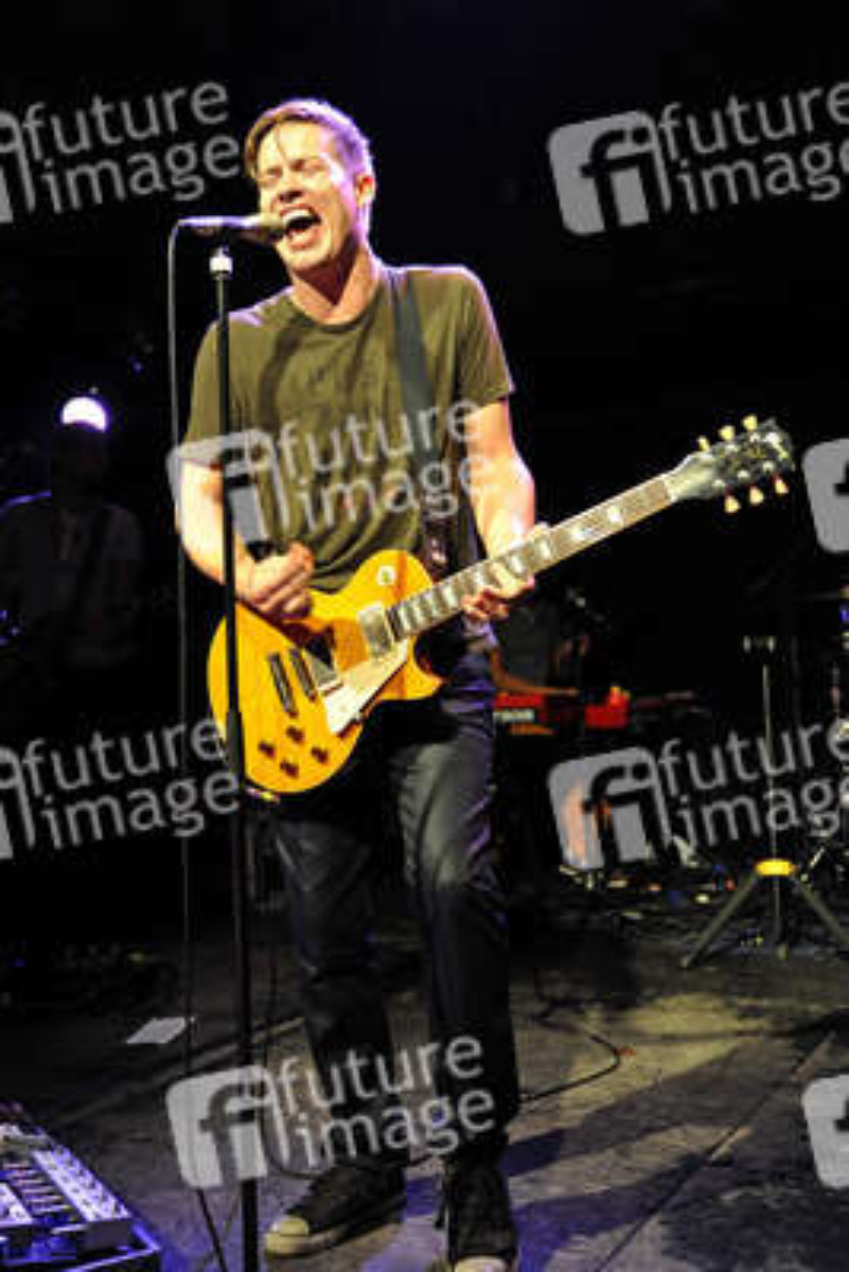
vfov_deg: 50.7
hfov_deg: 35.1
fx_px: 1343
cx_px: 424
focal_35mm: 38
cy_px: 636
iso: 1600
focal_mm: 38
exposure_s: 1/200
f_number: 3.2
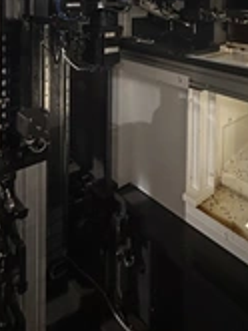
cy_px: 0
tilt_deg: +0.0
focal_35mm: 34
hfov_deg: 41.8
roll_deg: -1.3
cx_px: 128
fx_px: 324
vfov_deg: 45.5
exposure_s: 1/34
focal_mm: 2.22
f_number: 2.2
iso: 1250
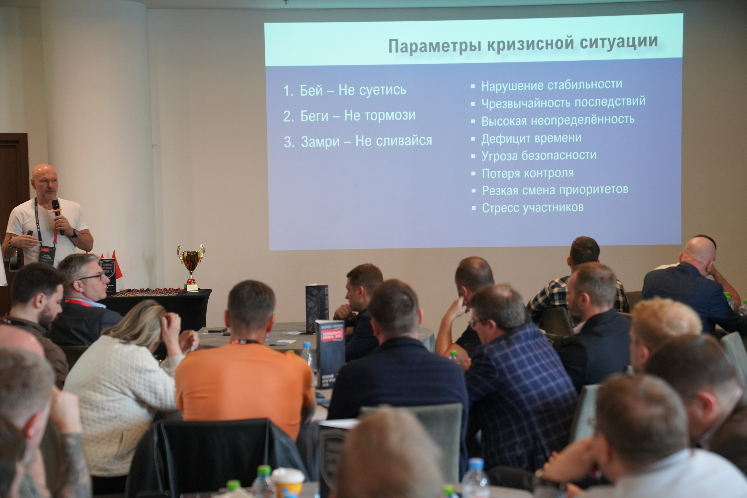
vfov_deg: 19.5
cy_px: 249
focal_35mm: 70
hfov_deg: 28.8
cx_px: 374
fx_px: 1453
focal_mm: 70
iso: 3200
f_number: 4
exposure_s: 1/160
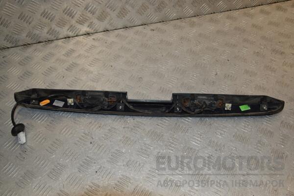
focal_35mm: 36
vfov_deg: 36.9
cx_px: 147
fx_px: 294
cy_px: 98
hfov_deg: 53.1
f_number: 11
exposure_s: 1/200
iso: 800
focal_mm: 24
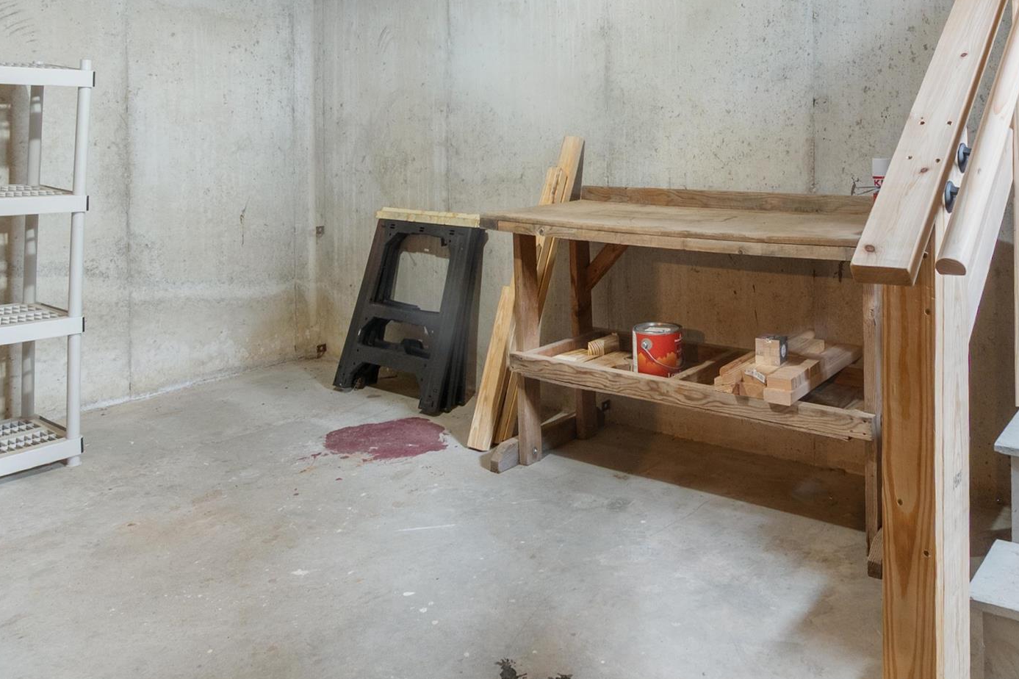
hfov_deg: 59.0
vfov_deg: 41.1
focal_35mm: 31
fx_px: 877
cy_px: 171
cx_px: 674
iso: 640
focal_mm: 14
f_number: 10
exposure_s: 2
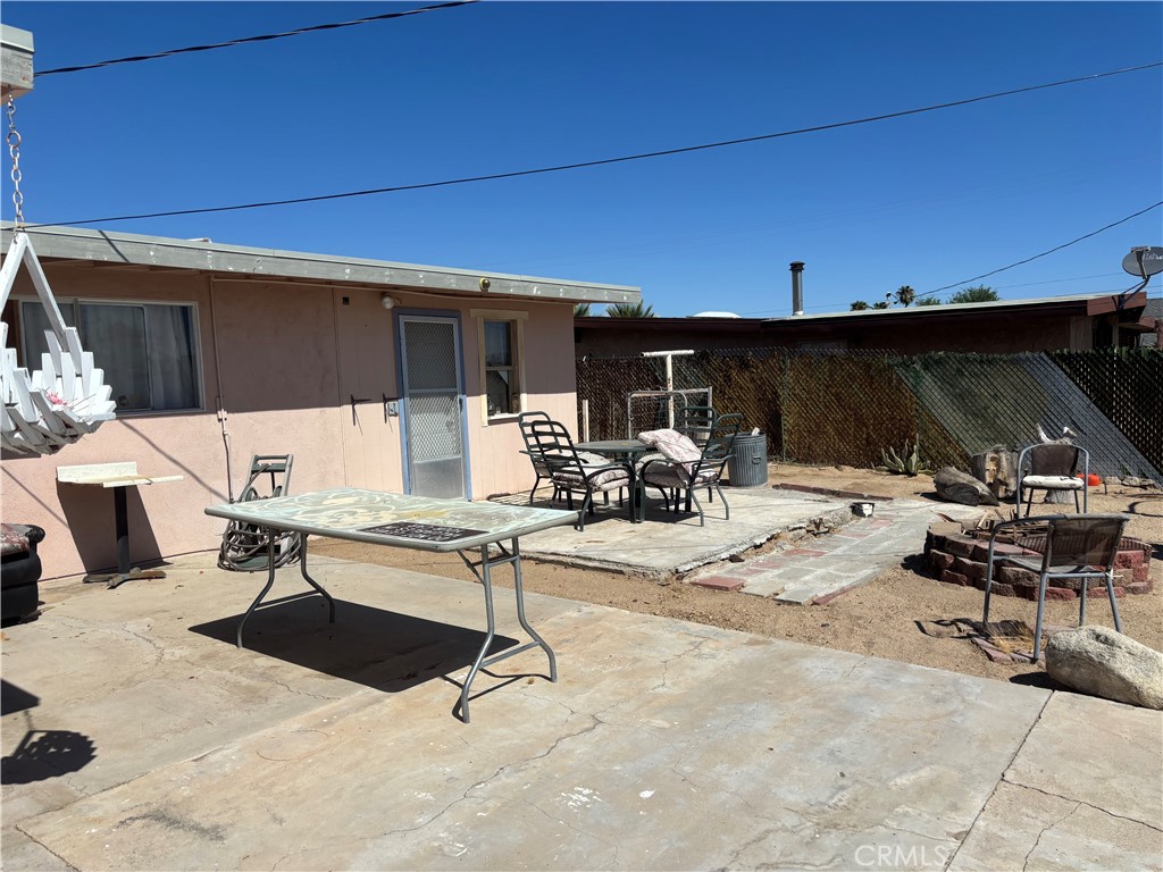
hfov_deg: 67.3
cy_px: 436
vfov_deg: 53.1
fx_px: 874
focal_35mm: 26
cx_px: 582
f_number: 1.6
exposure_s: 1/7194
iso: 50
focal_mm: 5.96
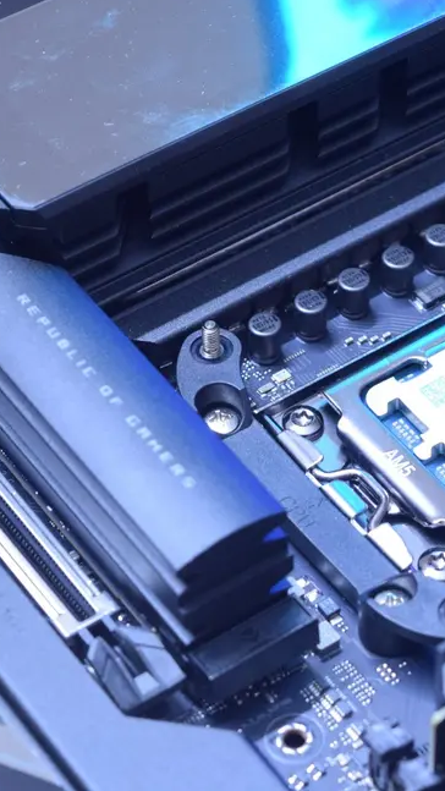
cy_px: 393
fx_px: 2743
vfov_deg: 16.4
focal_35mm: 131
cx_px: 483
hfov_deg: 9.2
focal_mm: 55
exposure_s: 1/8
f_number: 7.1
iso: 1600
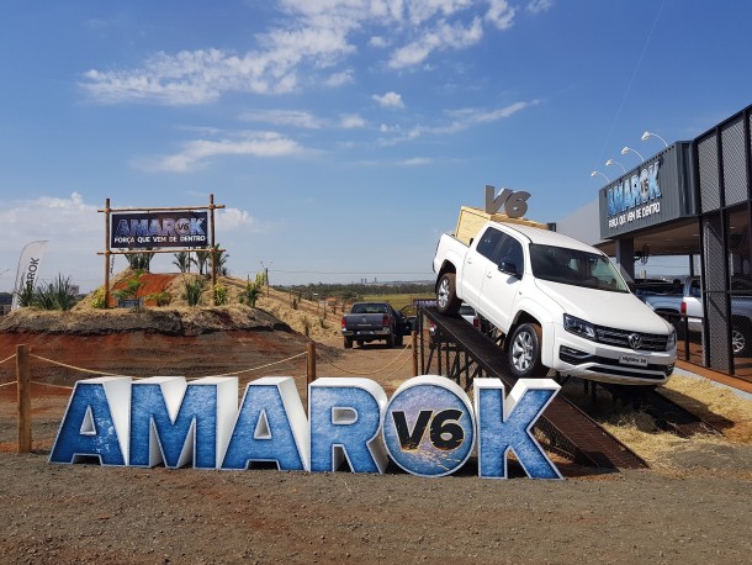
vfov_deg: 53.1
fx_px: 565
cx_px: 376
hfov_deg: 67.3
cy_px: 282
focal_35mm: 26
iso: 40
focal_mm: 4.2
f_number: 1.7
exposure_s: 1/3048
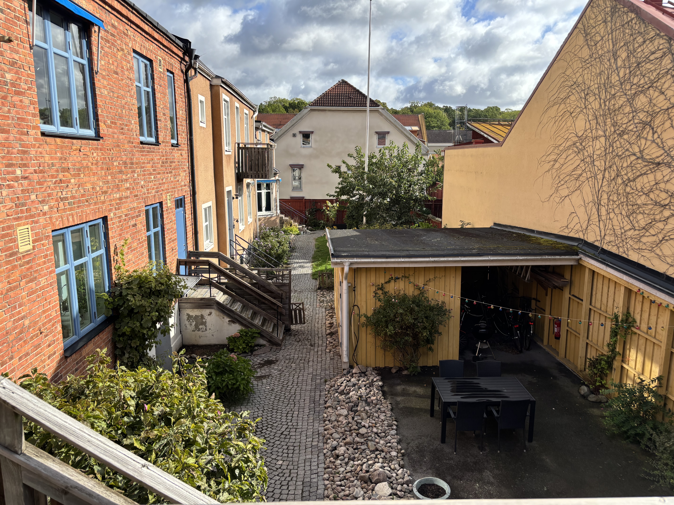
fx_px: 506
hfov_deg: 67.3
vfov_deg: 53.1
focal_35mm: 26
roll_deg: -0.1
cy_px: 252
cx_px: 337
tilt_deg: -10.8
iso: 50
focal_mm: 5.96
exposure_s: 1/1912
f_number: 1.6
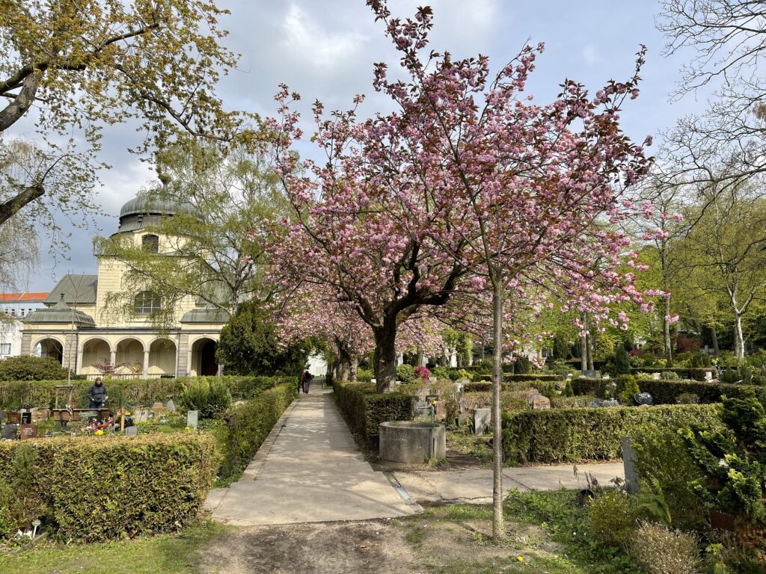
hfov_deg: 67.3
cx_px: 383
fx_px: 575
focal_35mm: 26
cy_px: 287
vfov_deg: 53.1
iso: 32
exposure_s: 1/3003
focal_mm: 5.1
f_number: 1.6
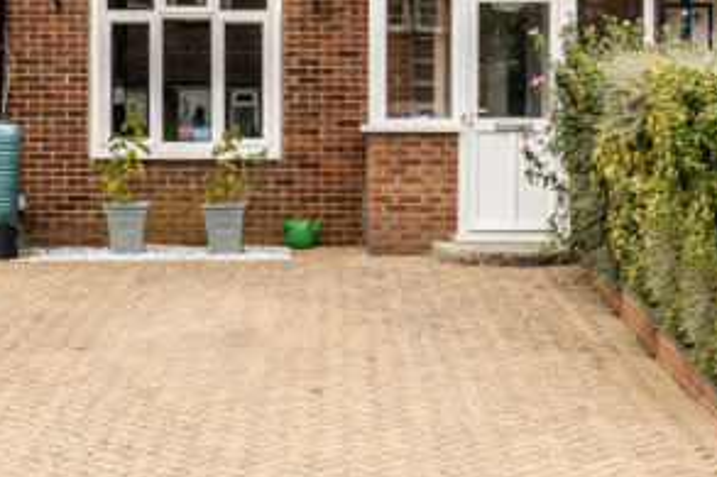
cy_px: -187
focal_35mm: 77
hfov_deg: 26.3
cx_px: 440
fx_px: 1533
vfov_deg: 16.5
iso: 400
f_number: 8
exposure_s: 1/100
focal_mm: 15
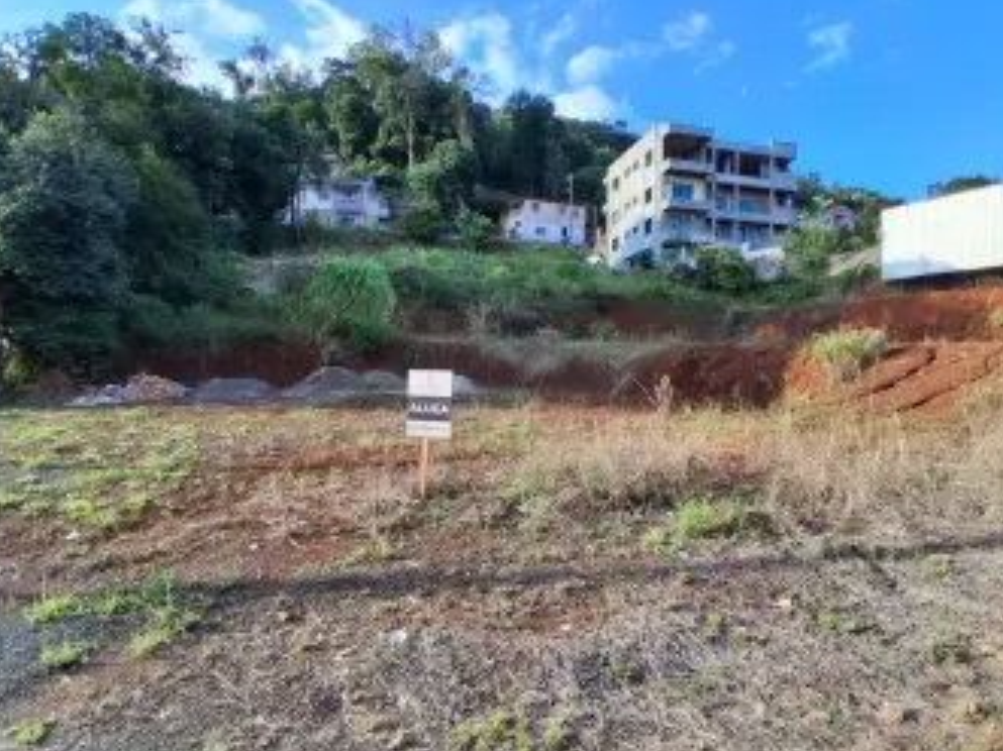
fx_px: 521
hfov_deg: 87.8
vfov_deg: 71.6
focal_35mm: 18
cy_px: 383
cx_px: 497
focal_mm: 1.4
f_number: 2.2
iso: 50
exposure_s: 1/487
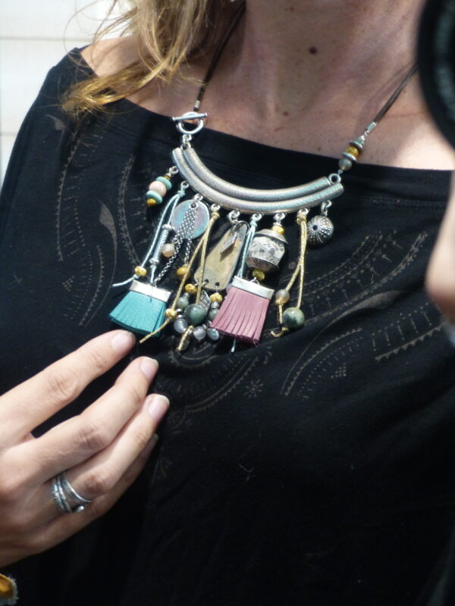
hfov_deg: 18.2
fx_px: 1420
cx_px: 228
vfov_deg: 24.1
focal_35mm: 81
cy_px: 303
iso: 400
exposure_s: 1/6
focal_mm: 14.5
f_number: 2.8
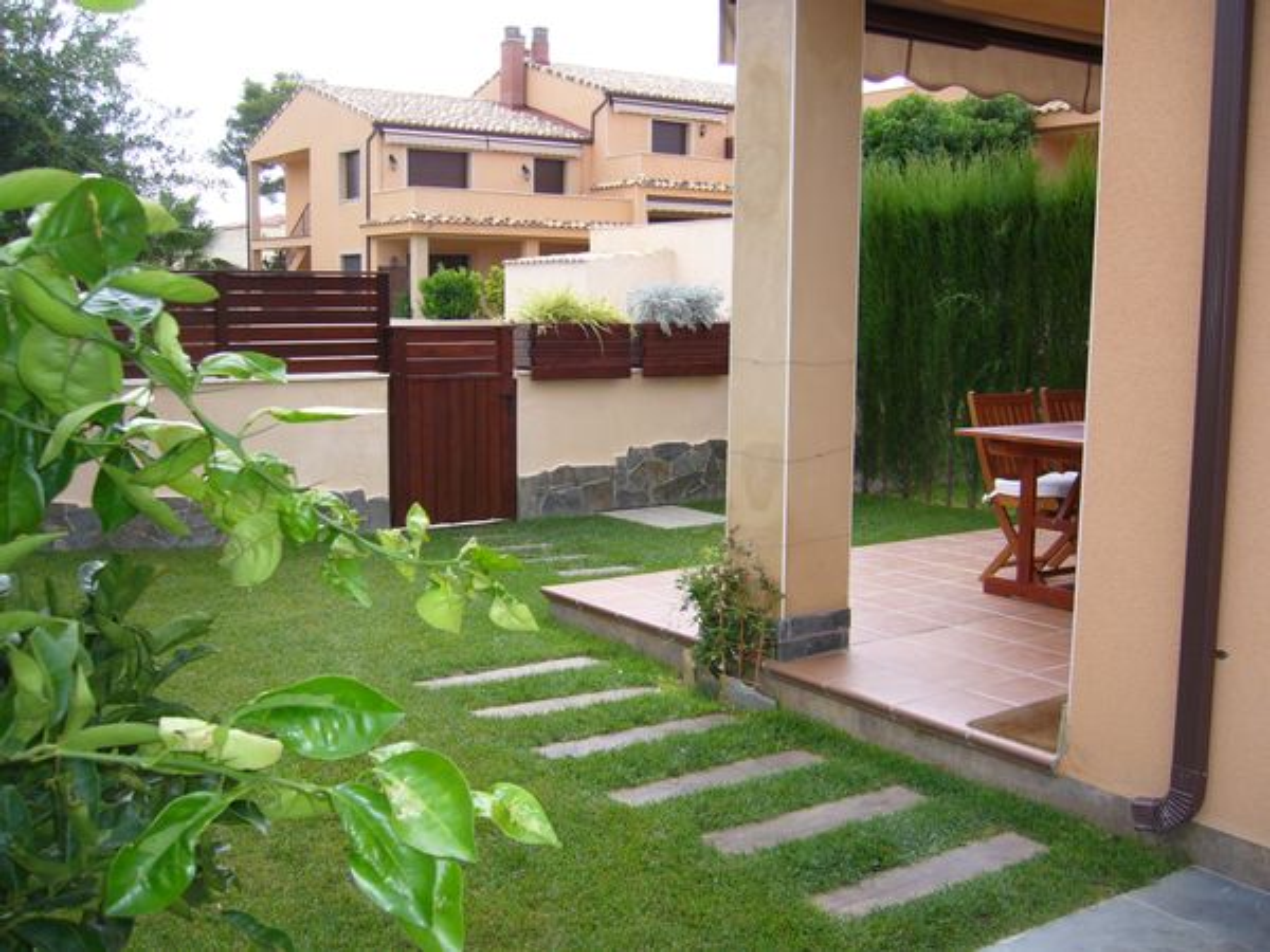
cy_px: 476
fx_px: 1284
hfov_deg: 52.6
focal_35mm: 35
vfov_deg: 40.7
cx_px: 635
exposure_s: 1/320
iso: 80
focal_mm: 5.8
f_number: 2.8
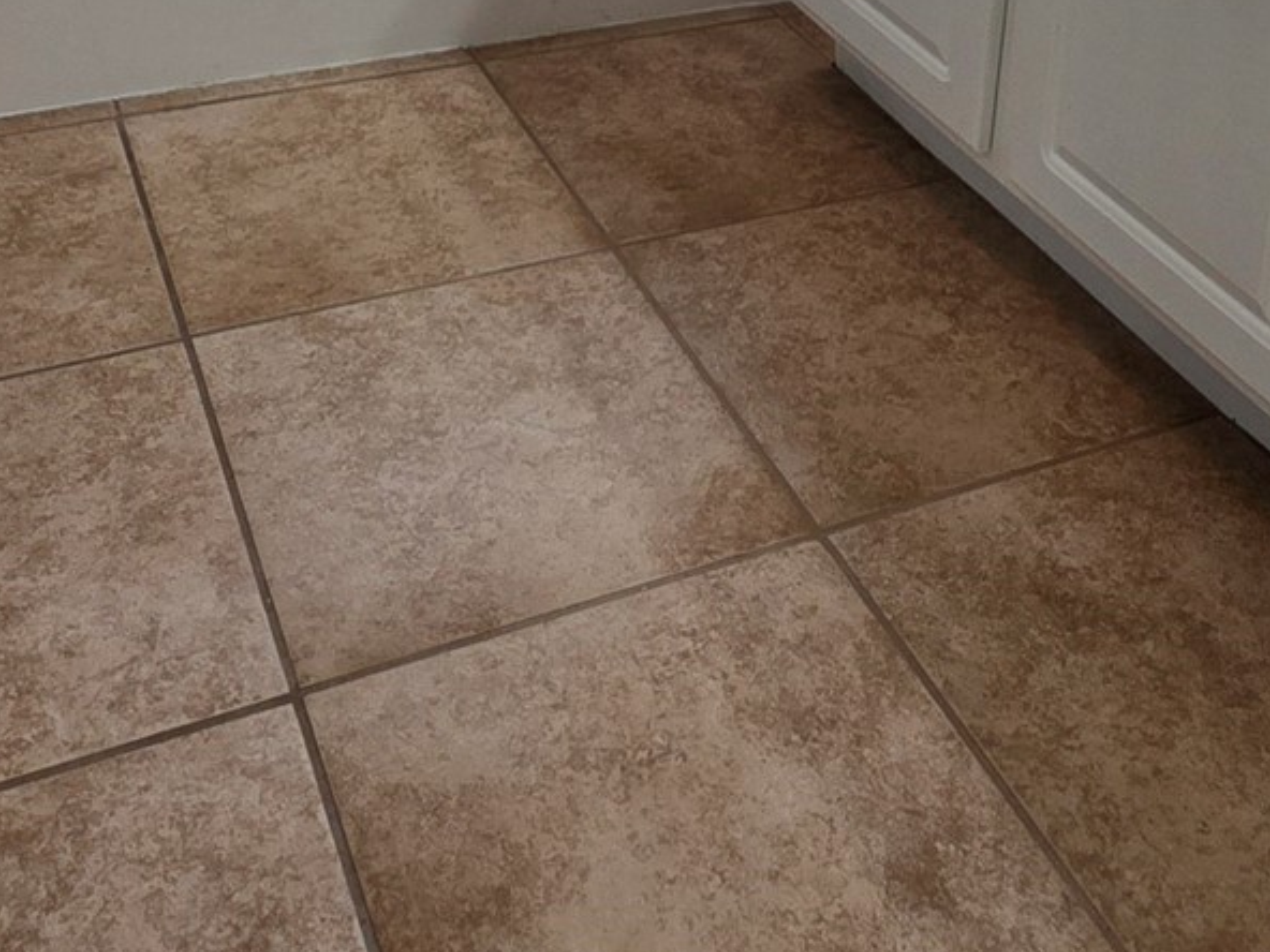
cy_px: -474
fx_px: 1651
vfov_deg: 24.8
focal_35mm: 45
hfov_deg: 42.0
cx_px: 710
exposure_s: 1/120
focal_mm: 2.2
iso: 50
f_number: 1.9
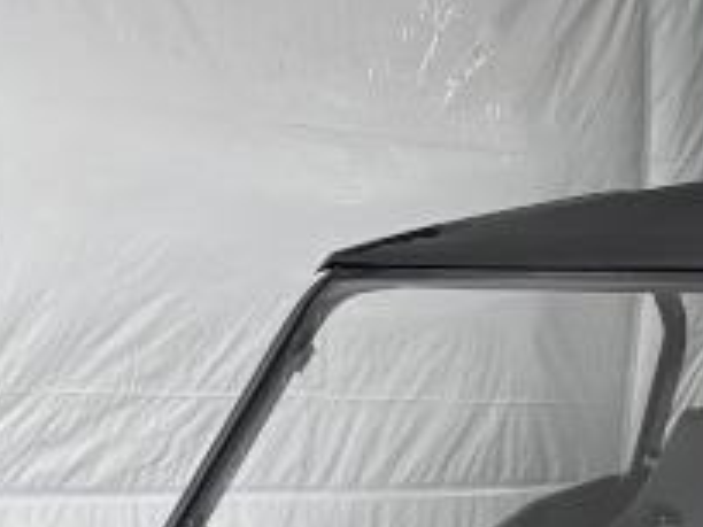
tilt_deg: -15.5
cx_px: 693
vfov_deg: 13.0
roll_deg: -2.5
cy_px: 964
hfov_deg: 18.8
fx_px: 2071
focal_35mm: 102
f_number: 1.6
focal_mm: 5.96
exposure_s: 1/30
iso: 500
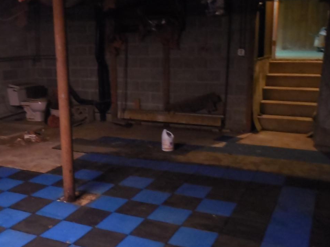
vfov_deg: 34.3
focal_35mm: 42
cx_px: 124
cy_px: 129
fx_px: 400
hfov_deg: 44.4
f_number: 3.5
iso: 800
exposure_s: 1/4
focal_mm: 5
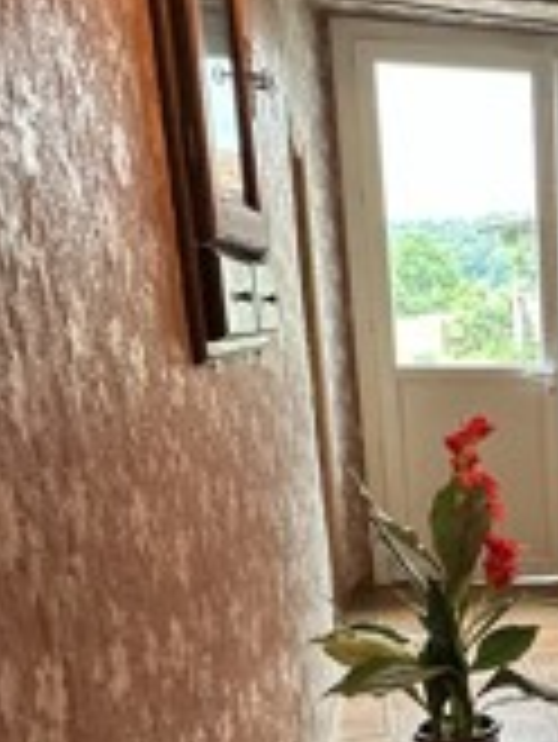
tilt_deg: -12.7
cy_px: 594
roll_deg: -1.6
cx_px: 778
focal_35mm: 51
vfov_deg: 36.2
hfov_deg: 24.0
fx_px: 1095
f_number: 2.2
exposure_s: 1/50
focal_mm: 2.22
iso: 160
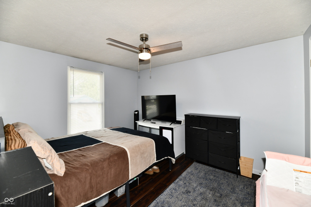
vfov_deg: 81.2
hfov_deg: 104.3
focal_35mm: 14
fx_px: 121
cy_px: 104
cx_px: 156
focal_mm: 14
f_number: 6.3
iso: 640
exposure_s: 1/60
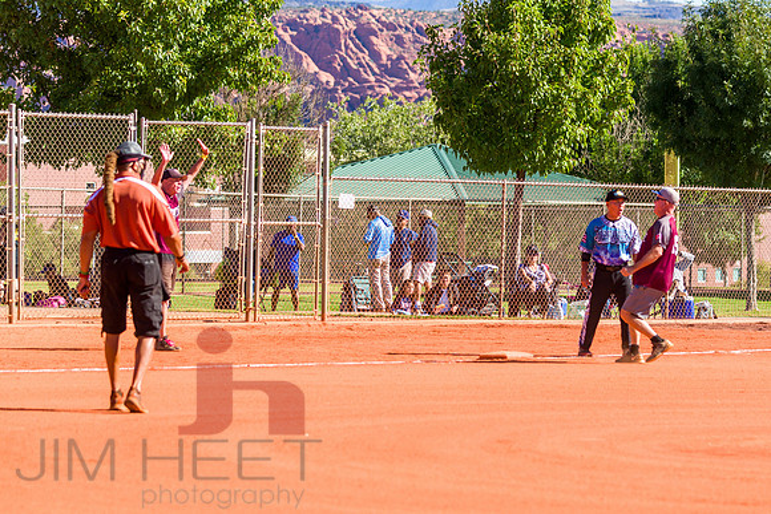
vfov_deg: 7.6
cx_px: 468
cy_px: 312
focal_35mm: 182
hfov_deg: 11.3
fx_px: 3897
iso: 400
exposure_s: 1/1600
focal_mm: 150
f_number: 5.6
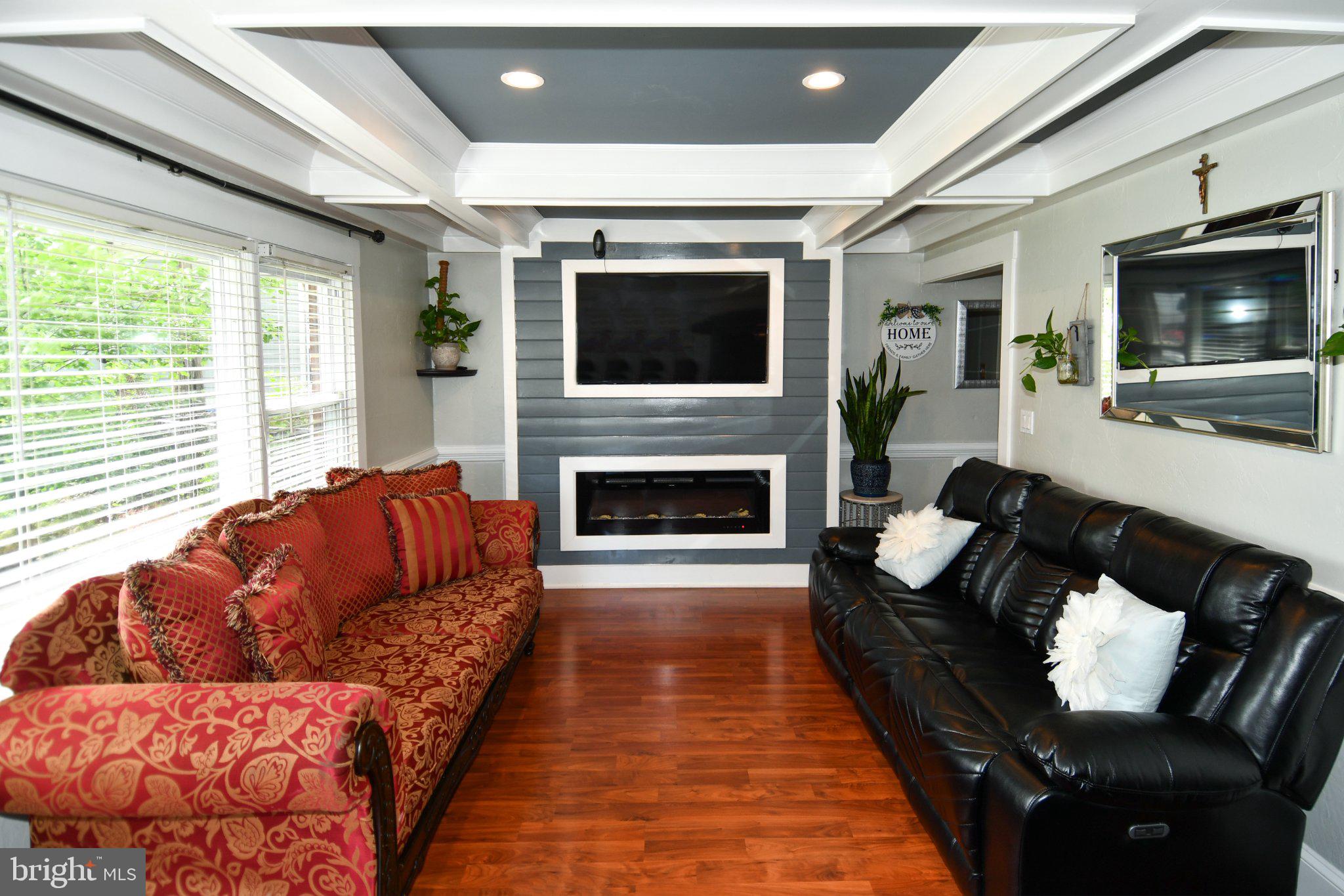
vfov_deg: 67.4
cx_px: 672
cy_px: 448
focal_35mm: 18
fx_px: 672
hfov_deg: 90.0
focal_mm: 12
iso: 200
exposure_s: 1/80
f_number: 4.5
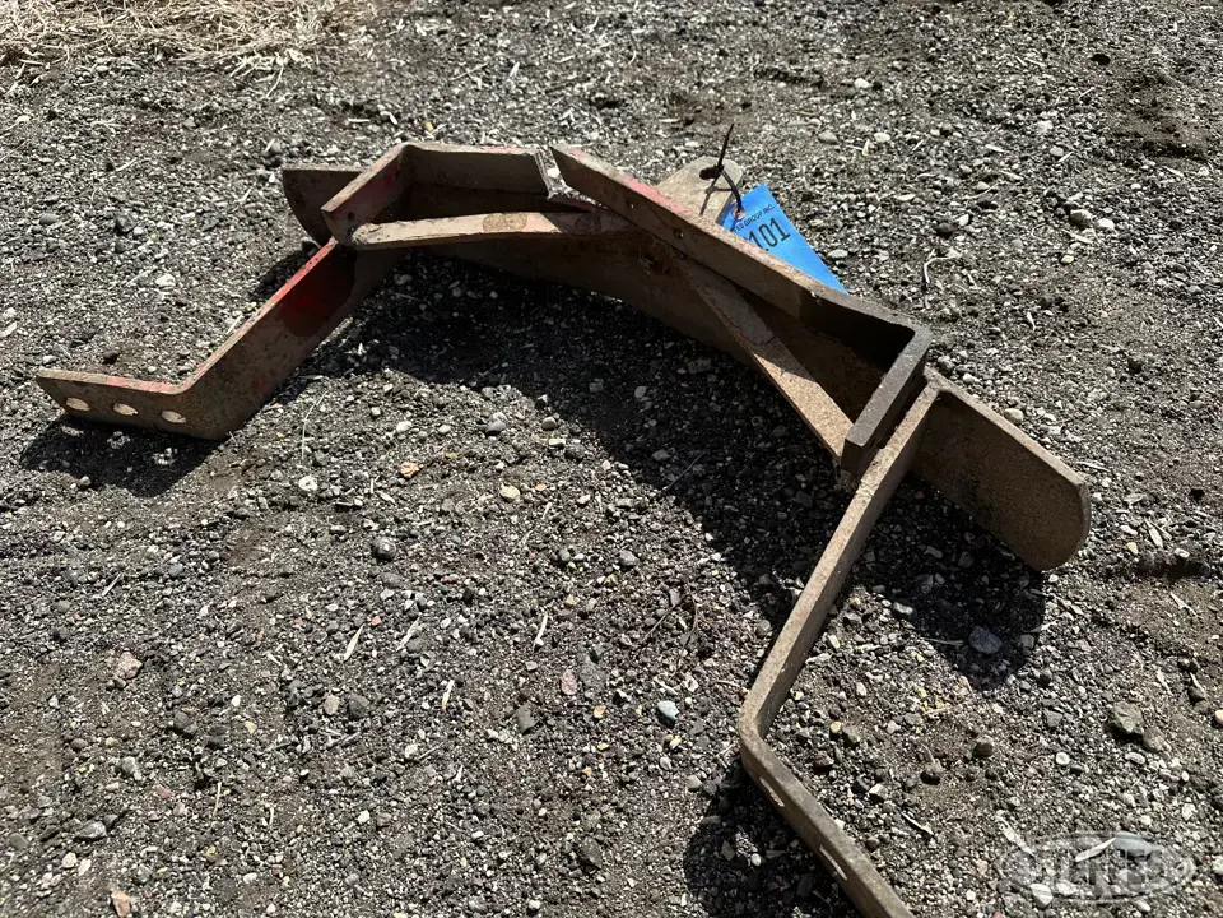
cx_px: 612
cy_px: 459
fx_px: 848
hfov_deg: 71.6
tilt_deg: -53.1
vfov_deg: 56.8
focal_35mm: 24
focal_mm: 6.86
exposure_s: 1/2525
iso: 80
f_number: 1.78
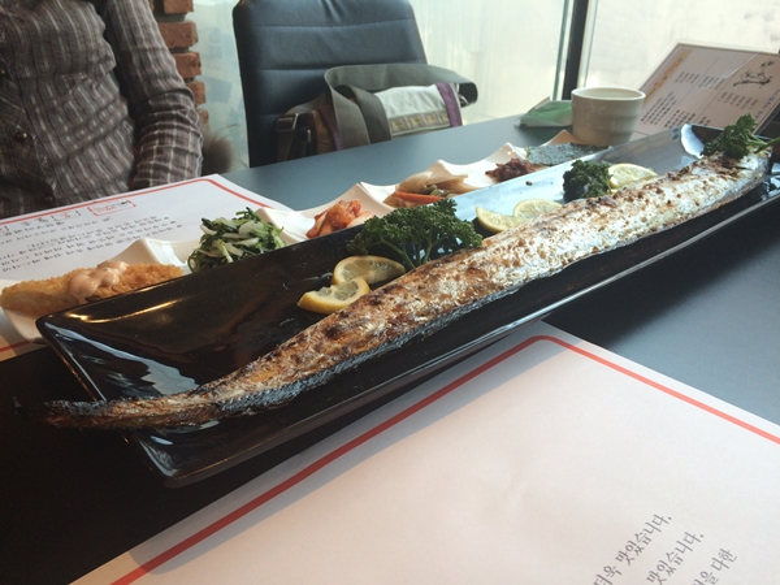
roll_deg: +1.9
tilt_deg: -29.6
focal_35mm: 29
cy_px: 292
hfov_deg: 61.7
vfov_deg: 48.2
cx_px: 390
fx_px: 653
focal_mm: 4.15
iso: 50
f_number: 2.2
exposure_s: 1/120
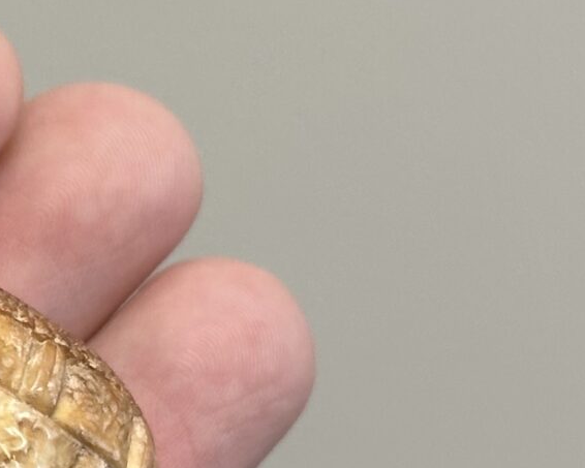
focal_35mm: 212
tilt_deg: -29.6
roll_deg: +2.3
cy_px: 411
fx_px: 3671
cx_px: -505
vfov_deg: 7.3
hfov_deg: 8.7
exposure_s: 1/121
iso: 80
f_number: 1.78
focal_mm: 6.86
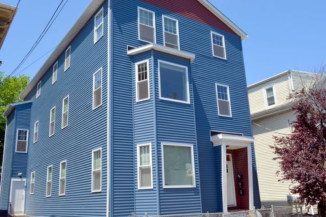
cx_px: 163
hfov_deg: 53.1
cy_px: 108
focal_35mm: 36
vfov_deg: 36.8
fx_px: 326
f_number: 8
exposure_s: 1/250
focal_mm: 24
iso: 100
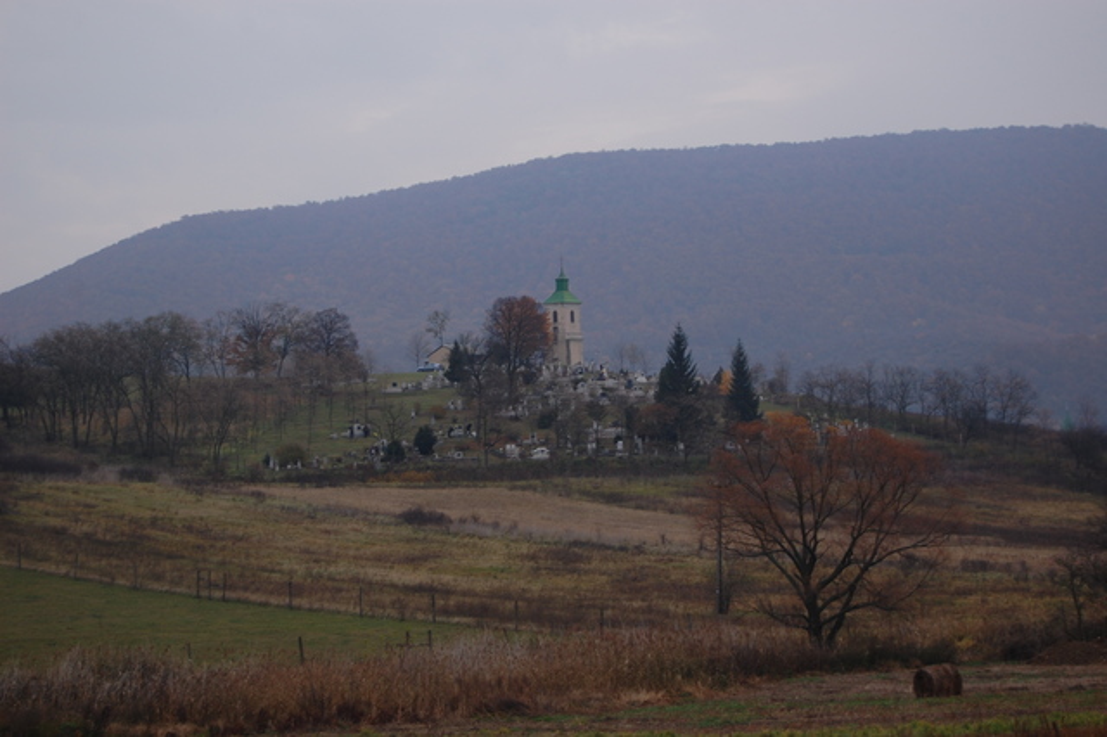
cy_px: 368
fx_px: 2535
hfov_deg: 24.6
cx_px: 554
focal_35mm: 82
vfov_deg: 16.5
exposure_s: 1/60
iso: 200
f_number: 5.6
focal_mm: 55
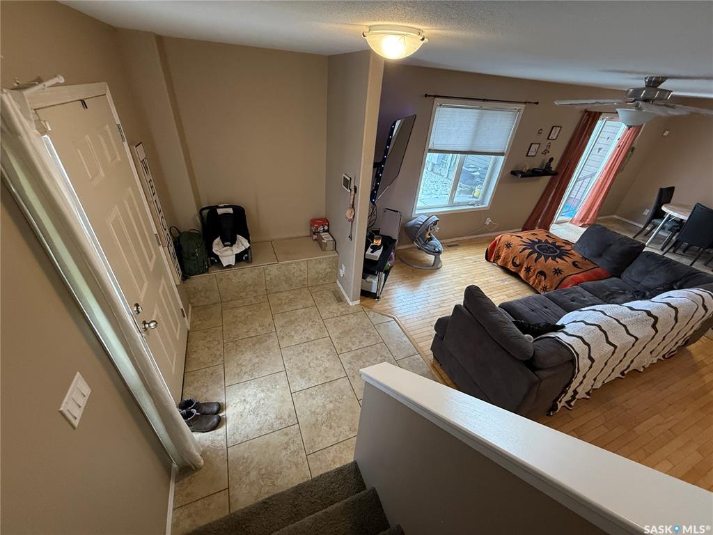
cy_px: 268
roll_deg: -4.7
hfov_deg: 102.1
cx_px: 356
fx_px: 288
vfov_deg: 85.7
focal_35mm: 14
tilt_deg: -33.3
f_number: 2.2
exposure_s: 1/120
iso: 500
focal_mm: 2.22
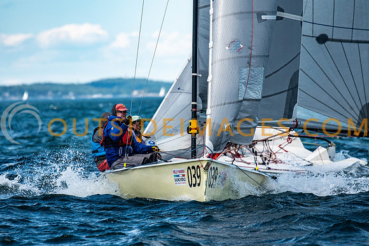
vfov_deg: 3.1
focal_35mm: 450
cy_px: 123
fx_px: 4613
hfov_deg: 4.6
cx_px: 184
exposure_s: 1/4000
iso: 500
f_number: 5
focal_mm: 300
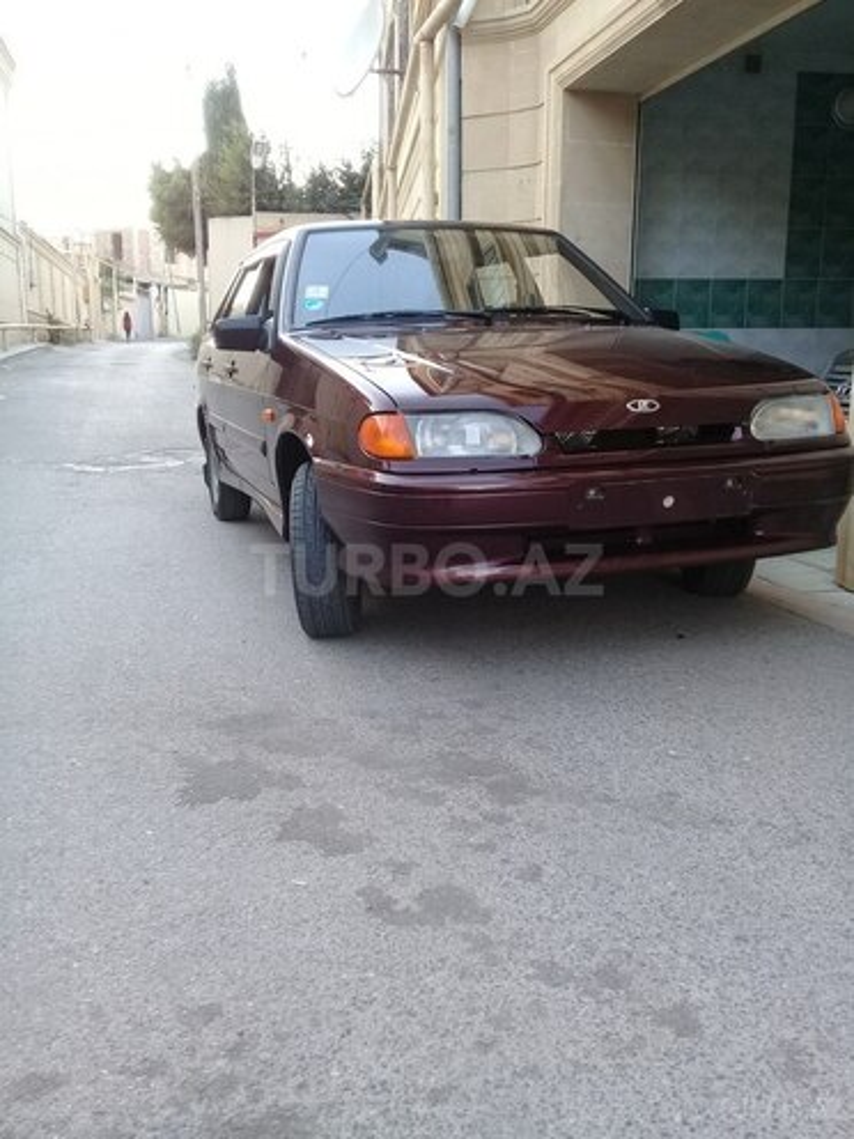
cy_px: 570
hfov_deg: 45.4
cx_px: 427
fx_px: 1020
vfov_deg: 58.4
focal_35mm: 31
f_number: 2.2
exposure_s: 1/40
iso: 50
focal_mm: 3.3
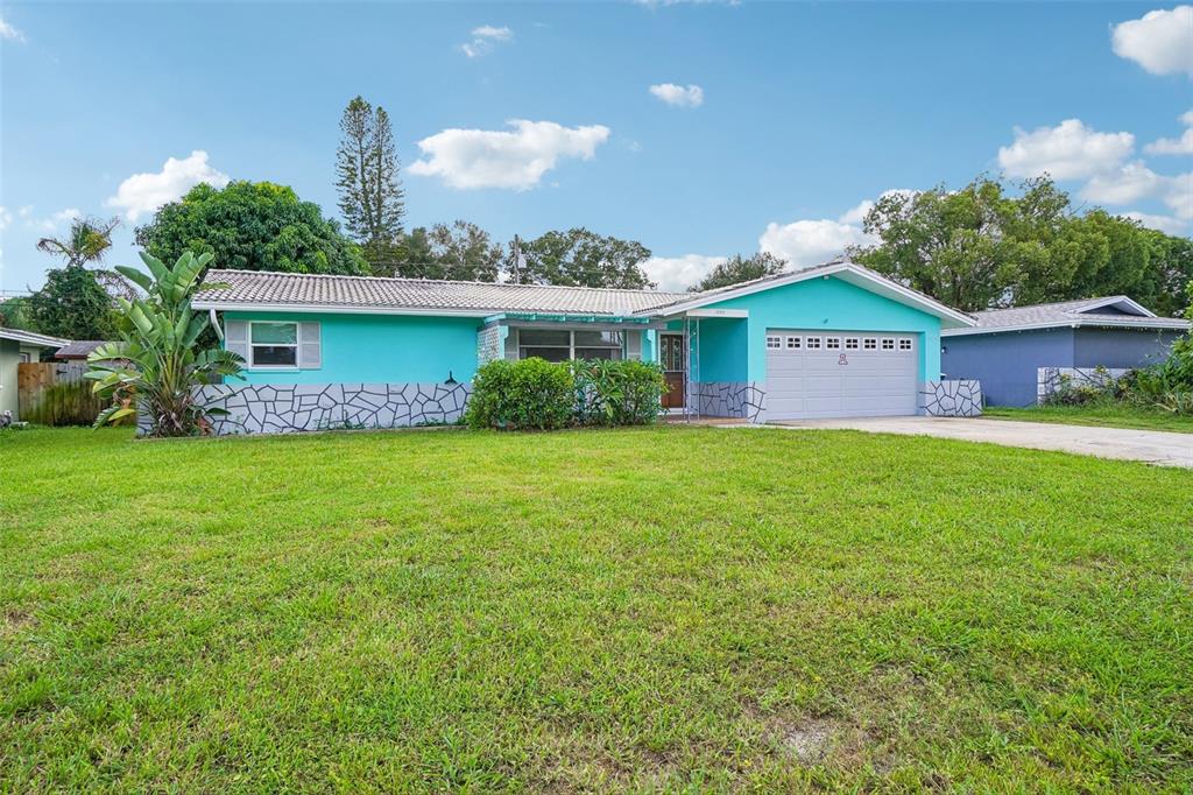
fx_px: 646
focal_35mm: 20
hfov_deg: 85.4
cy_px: 398
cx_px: 596
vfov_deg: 63.2
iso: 100
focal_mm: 13
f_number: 8
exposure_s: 1/90
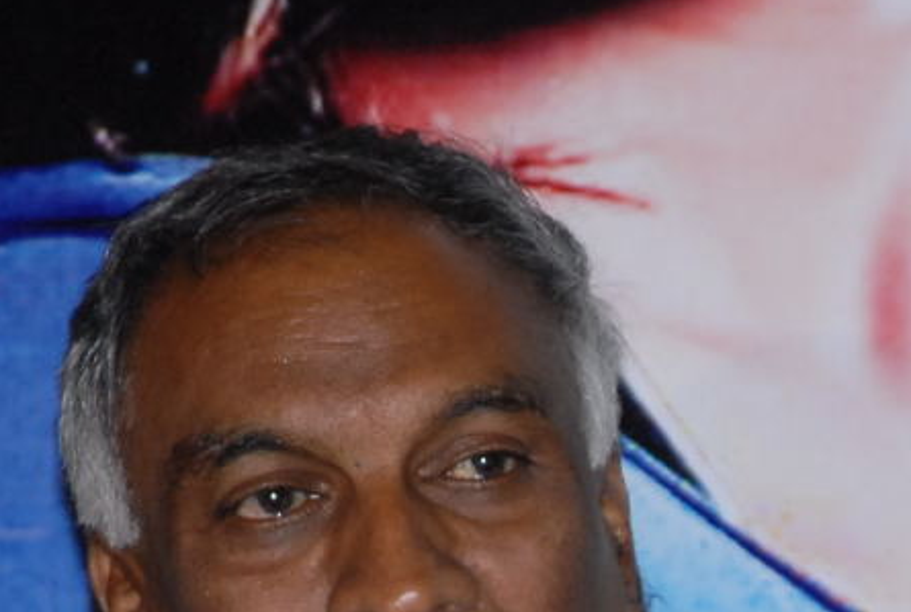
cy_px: 911
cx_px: 1077
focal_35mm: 604
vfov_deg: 2.3
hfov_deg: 3.4
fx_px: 15320
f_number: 5.6
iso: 500
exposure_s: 1/125
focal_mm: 112
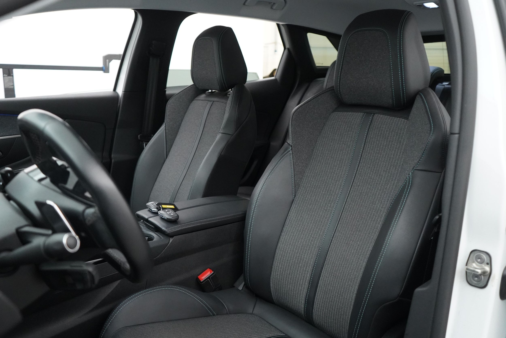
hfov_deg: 60.3
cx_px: 253
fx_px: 436
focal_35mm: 31
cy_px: 169
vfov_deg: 42.3
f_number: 3.5
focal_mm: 31
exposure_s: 1/160
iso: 10000
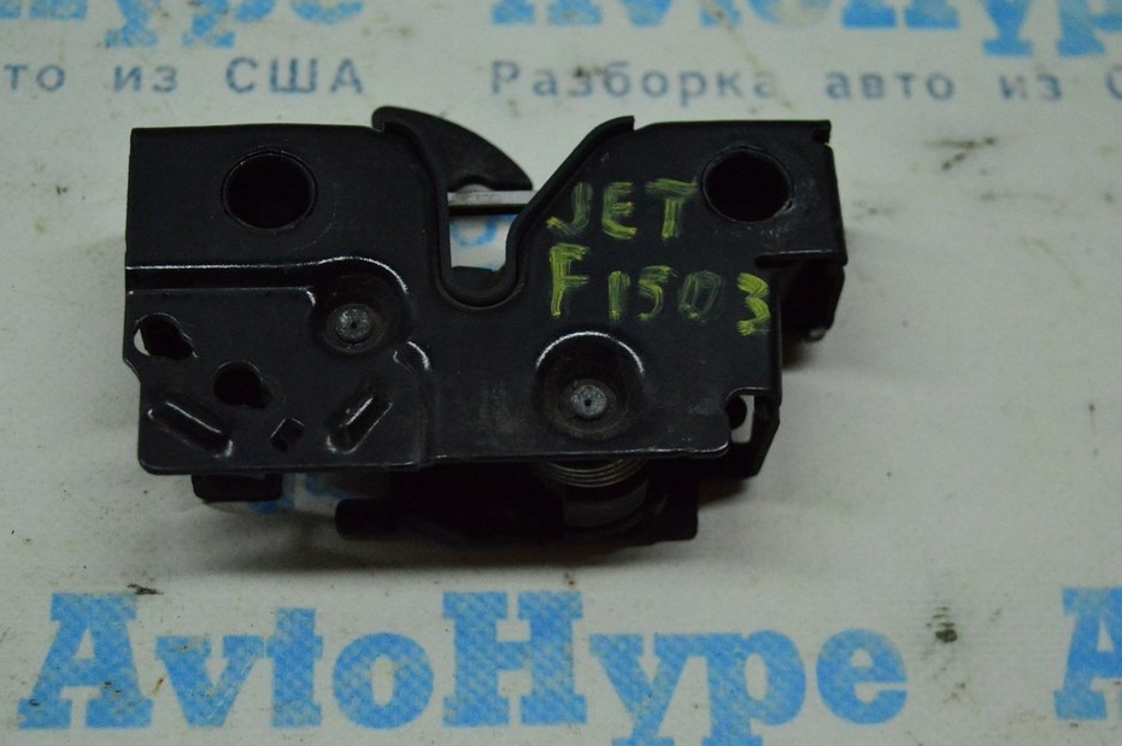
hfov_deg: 30.5
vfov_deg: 20.6
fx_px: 2055
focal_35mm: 66
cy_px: 408
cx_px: 510
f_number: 5
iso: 6400
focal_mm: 40
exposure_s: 1/1250
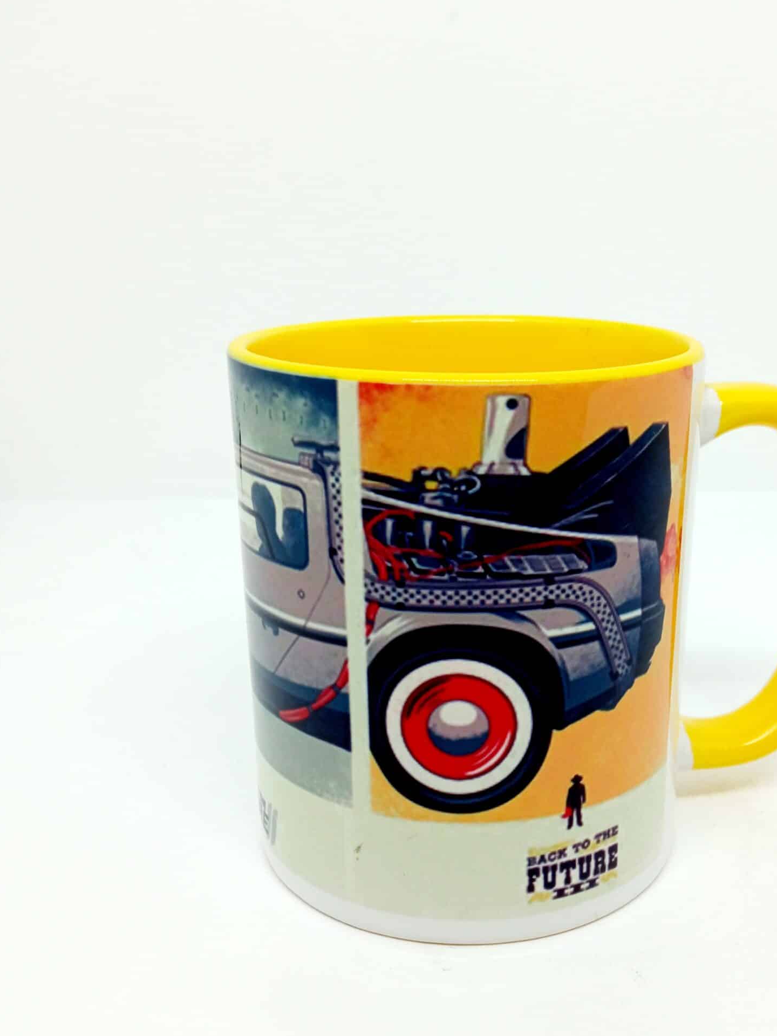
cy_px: 565
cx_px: 480
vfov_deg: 51.3
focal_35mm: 36
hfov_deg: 39.4
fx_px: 1077
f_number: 2.2
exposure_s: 1/100
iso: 151
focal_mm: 3.79
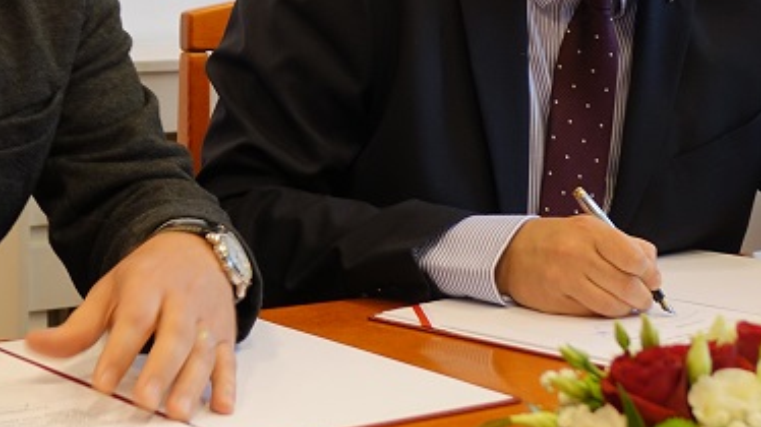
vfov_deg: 11.6
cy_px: 17
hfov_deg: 20.6
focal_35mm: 103
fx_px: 2078
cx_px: 187
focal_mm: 16.76
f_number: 2.8
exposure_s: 1/50
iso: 200
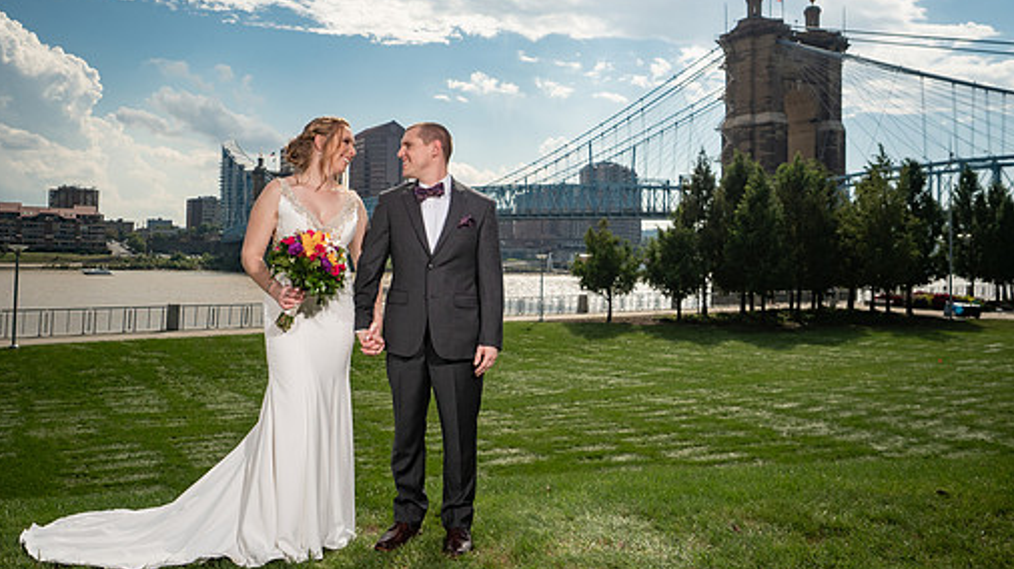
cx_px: 491
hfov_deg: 64.3
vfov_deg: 38.7
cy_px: 229
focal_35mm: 30
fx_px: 806
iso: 250
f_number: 2.8
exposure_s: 1/6400
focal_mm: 12
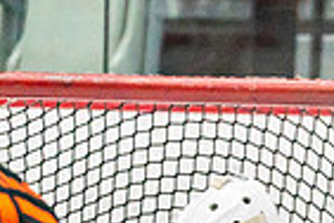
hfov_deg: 1.9
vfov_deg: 1.3
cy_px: 468
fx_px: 10047
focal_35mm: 1083
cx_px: 336
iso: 3200
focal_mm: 200
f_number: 2.8
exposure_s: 1/1250
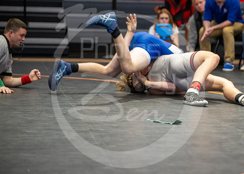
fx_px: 983
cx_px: 161
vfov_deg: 10.1
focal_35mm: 142
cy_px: 107
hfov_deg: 14.1
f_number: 2.8
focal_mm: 110
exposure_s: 1/1000
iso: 3200
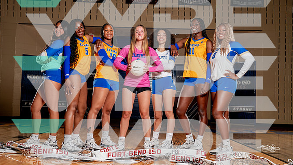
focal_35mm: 43
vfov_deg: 27.7
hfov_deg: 47.4
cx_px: 145
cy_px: 84
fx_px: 334
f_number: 5.6
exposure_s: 1/250
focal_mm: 40
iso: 200
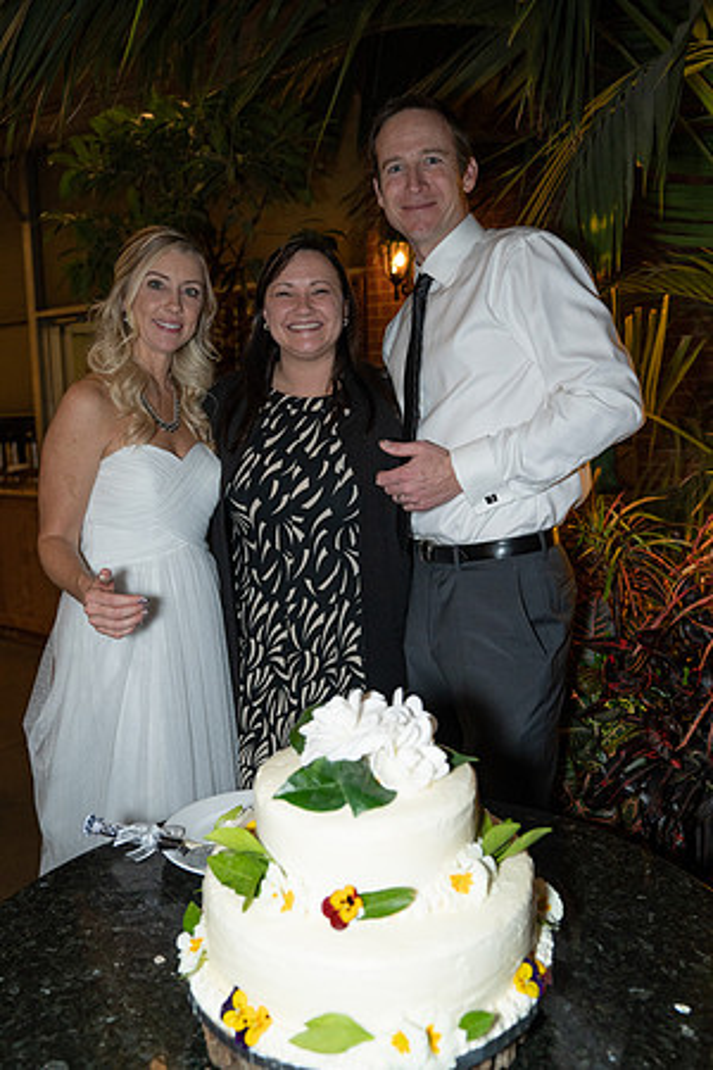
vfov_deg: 65.5
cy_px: 535
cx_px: 356
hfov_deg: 46.4
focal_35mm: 28
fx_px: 832
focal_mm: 28
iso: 1600
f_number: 3.5
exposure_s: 1/125
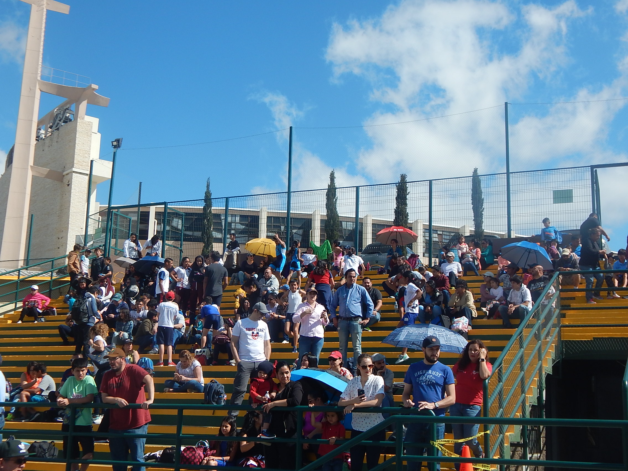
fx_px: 871
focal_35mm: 48
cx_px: 314
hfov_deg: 39.7
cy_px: 236
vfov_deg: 30.3
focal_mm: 8.6
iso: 125
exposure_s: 1/400
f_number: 7.4
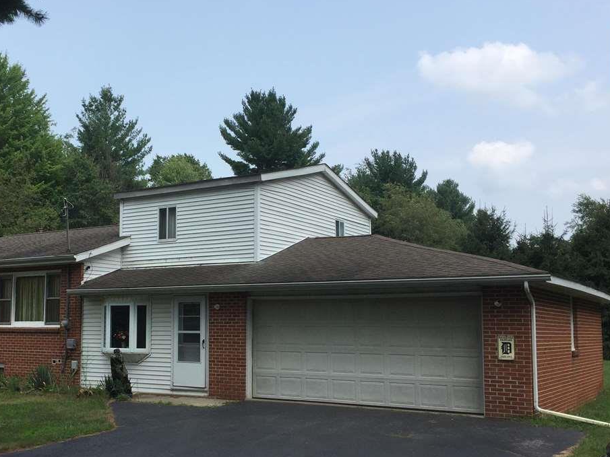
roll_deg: -1.9
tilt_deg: +4.4
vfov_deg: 35.1
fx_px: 723
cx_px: 197
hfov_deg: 45.0
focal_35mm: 41
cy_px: 266
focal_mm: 4.15
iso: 32
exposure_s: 1/1980
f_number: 2.2
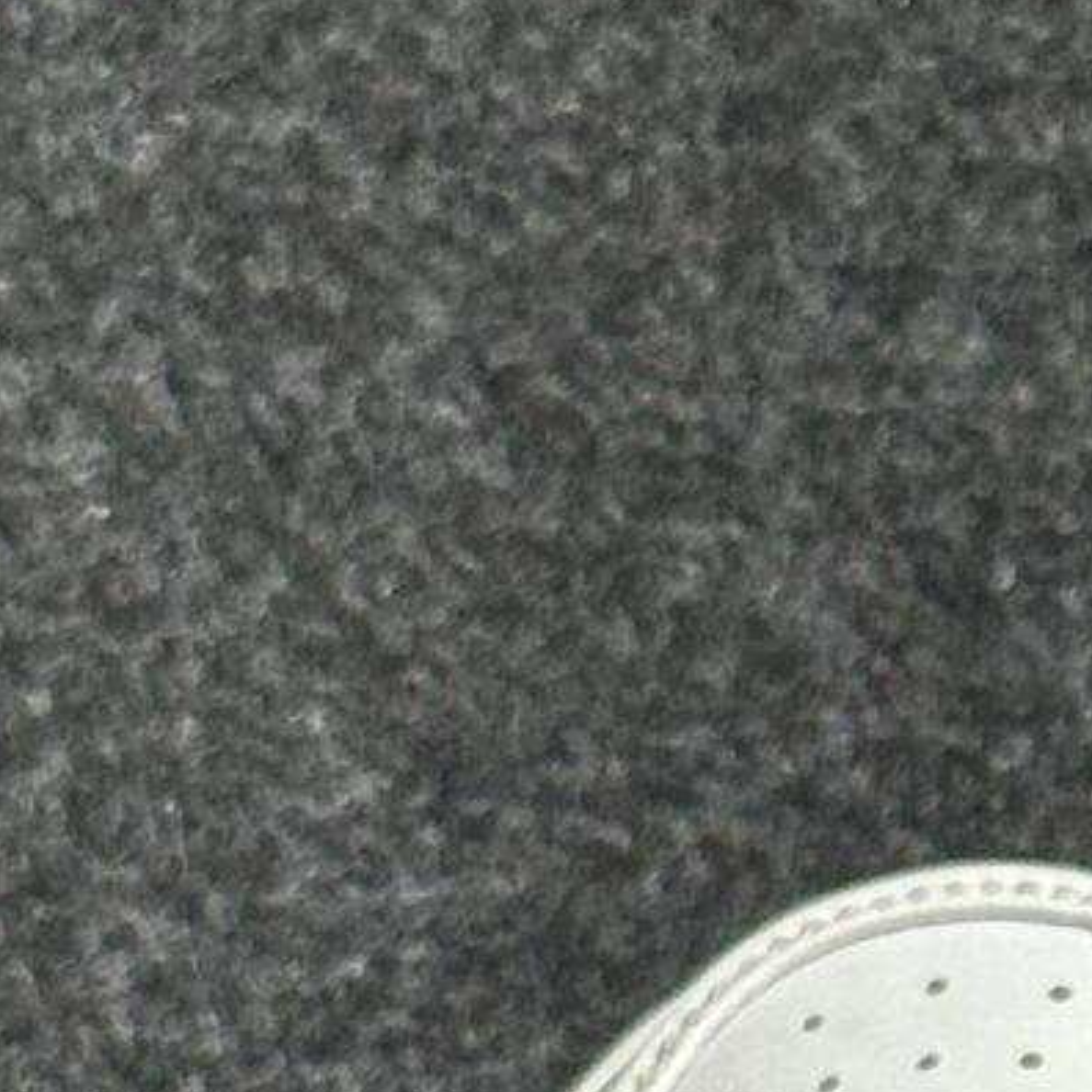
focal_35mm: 274
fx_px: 9779
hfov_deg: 6.3
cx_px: 1646
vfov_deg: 6.1
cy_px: 2656
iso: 200
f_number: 1.78
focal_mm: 6.86
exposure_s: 1/50
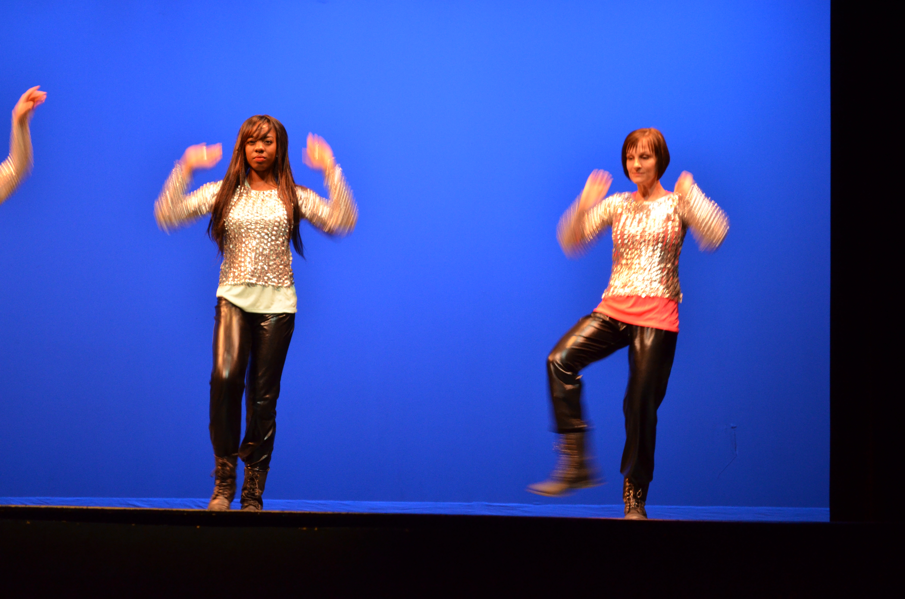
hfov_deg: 24.7
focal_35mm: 82
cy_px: 300
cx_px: 452
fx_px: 2070
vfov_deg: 16.5
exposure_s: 1/30
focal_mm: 55
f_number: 5.6
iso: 1400
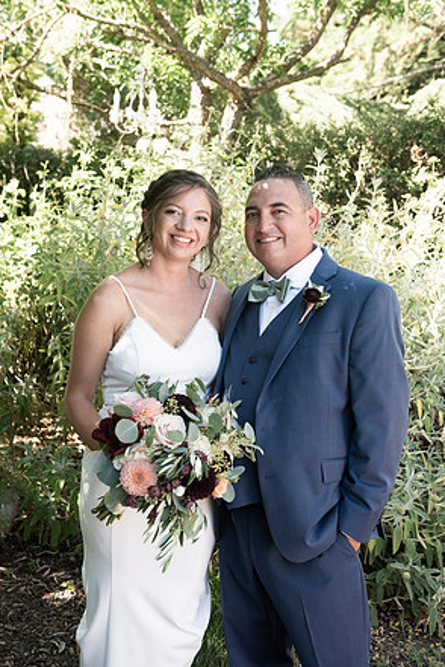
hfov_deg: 27.5
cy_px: 336
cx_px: 221
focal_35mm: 49
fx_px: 908
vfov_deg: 40.3
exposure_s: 1/320
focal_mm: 48
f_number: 4.5
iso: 640
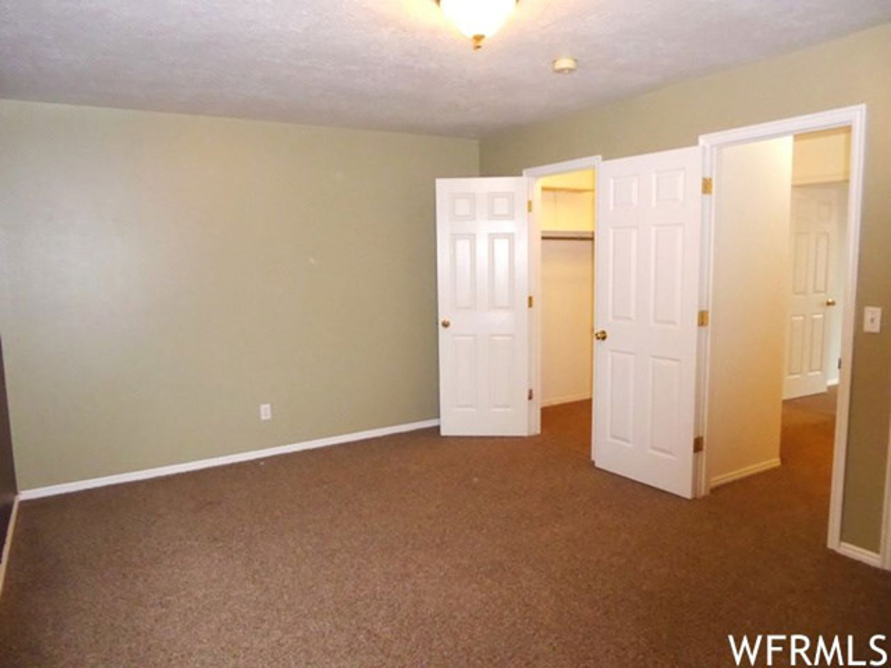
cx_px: 446
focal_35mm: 24
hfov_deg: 71.6
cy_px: 334
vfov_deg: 56.8
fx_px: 618
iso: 800
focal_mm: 4.3
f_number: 3.3
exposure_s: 1/60
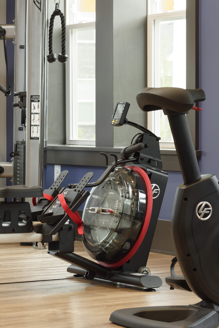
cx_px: 110
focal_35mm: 130
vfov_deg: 15.8
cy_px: 164
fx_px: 1185
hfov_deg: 10.6
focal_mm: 130
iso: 400
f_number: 11
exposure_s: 1/10
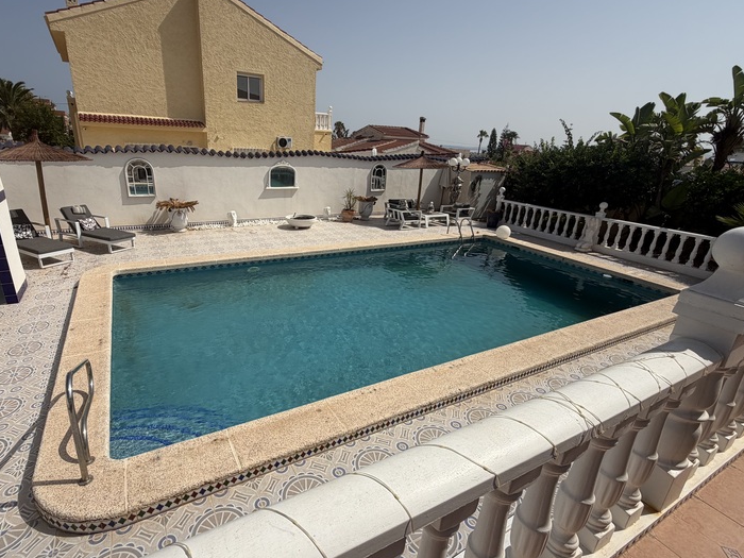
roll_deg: -3.2
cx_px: 337
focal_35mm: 18
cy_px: 280
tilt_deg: -20.6
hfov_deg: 87.5
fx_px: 387
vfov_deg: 71.6
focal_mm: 2.22
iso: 20
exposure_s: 1/1848
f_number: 2.2
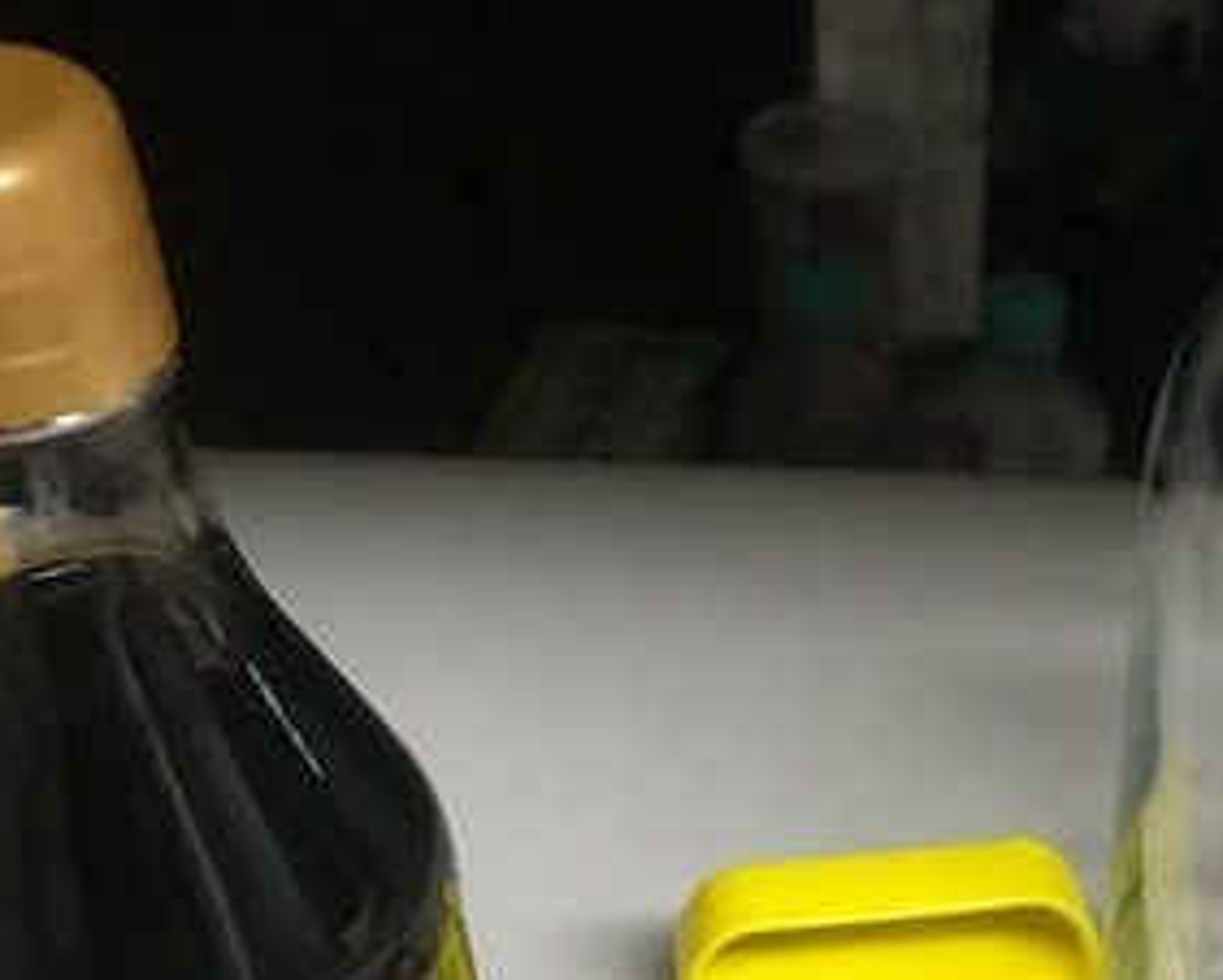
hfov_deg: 29.7
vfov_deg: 22.7
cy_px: 1175
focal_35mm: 62
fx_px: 2246
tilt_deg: -46.3
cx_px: 993
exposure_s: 1/15
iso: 100
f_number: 1.8
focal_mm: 3.99
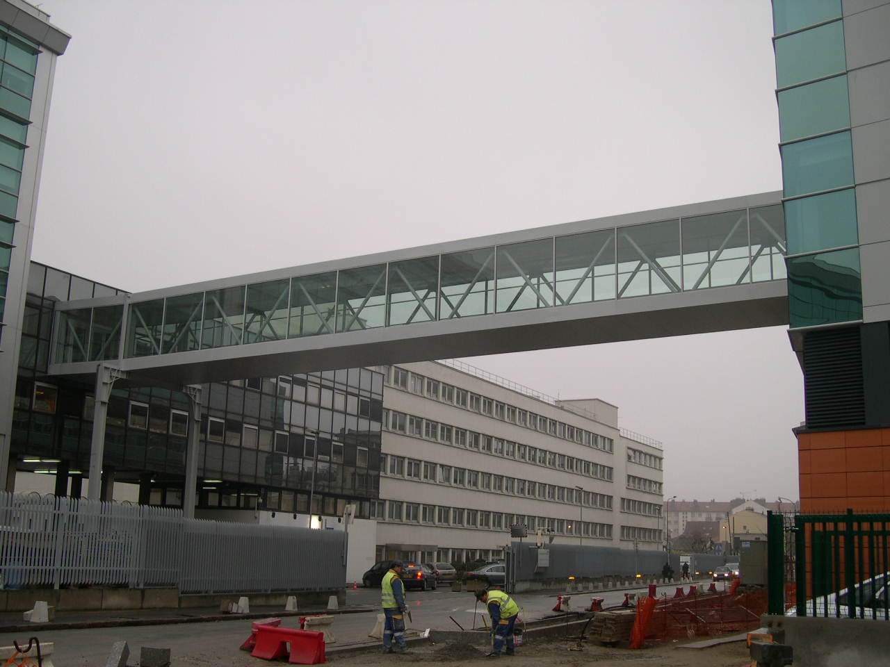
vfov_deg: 37.7
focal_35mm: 38
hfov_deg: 49.0
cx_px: 445
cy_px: 334
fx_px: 977
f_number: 2.8
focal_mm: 8
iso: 100
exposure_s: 1/126
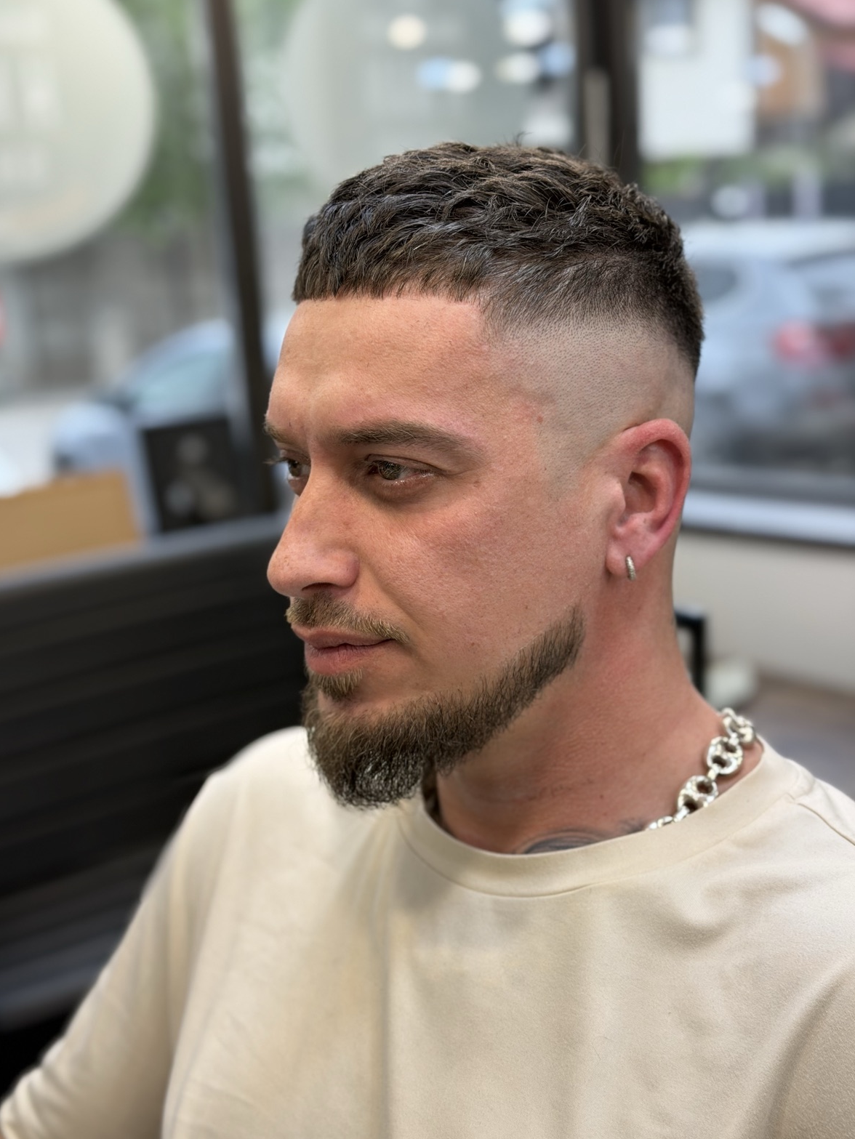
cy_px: 575
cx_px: 422
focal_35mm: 49
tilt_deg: -11.8
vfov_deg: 38.9
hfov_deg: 29.7
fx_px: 1613
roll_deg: +2.9
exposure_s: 1/145
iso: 50
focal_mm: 6.76
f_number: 1.78
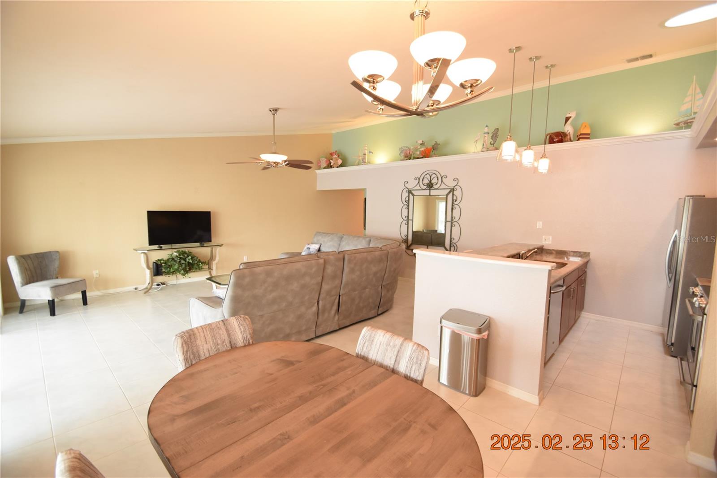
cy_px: 239
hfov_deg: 100.4
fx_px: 299
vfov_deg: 77.3
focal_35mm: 15
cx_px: 358
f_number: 3.5
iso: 900
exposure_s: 1/60
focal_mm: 10
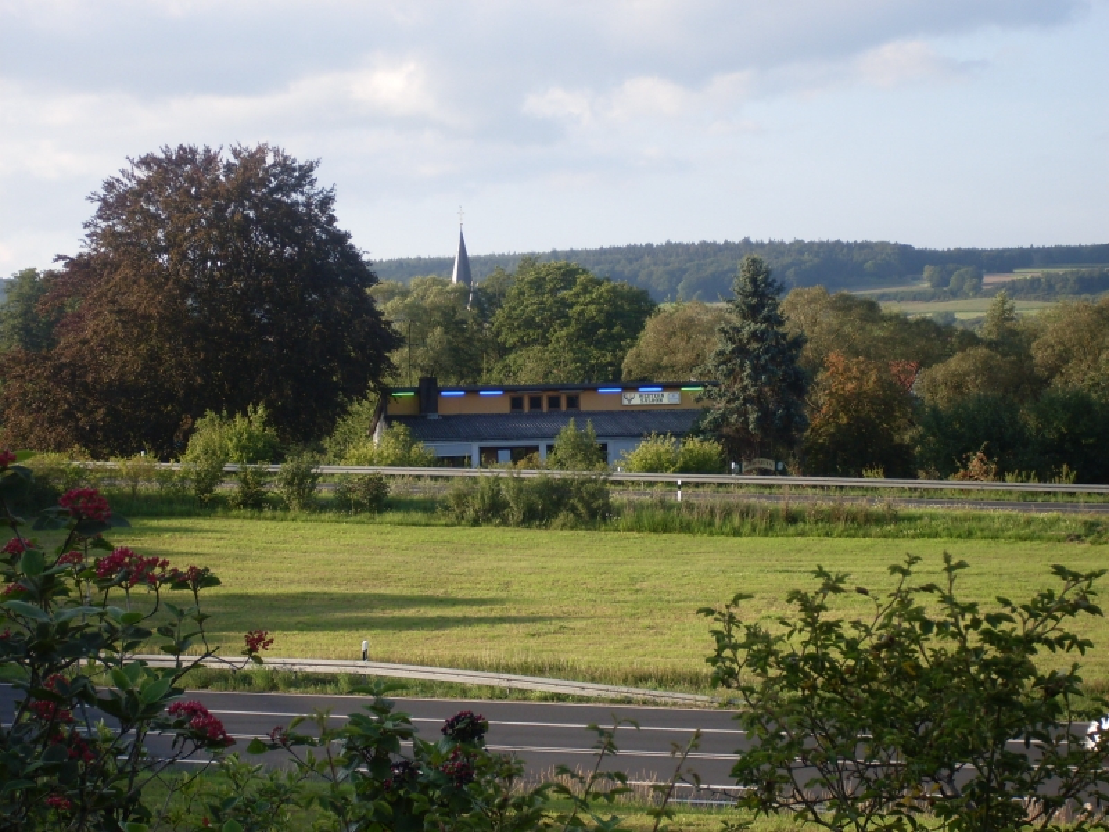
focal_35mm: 114
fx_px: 3652
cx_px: 554
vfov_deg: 13.0
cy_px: 416
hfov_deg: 17.3
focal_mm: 18.9
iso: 80
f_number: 5.2
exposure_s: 1/180
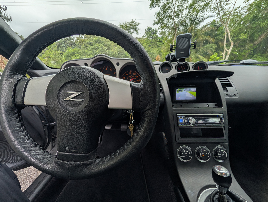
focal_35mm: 12
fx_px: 93
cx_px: 134
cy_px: 101
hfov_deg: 110.5
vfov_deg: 94.6
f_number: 1.7
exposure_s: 1/488
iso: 52
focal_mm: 2.02
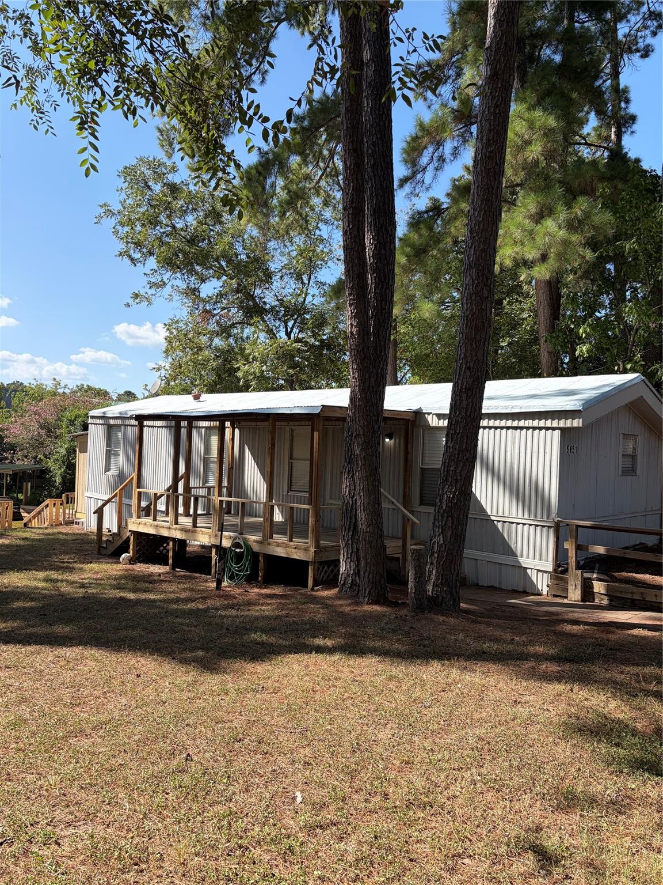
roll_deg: -2.1
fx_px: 664
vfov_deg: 67.3
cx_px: 332
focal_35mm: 26
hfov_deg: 53.1
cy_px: 442
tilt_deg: -0.6
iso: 50
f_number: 1.6
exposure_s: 1/2075
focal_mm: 5.96
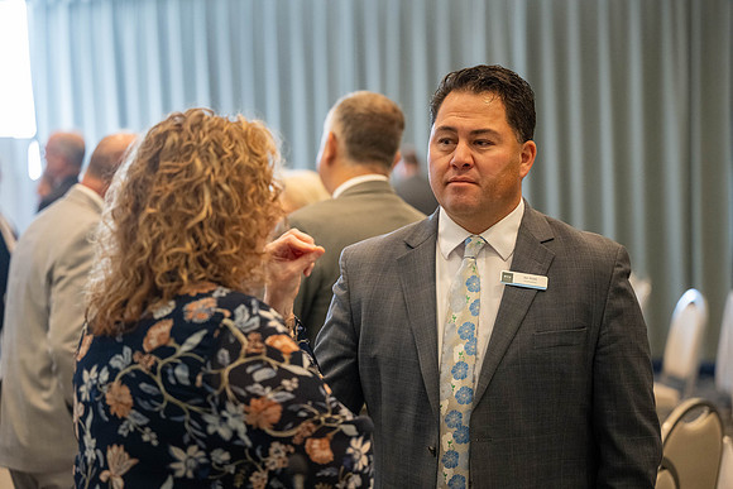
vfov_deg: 15.7
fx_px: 1772
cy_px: 244
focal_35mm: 87
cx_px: 366
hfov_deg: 23.4
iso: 2500
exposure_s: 1/160
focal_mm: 87
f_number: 2.8
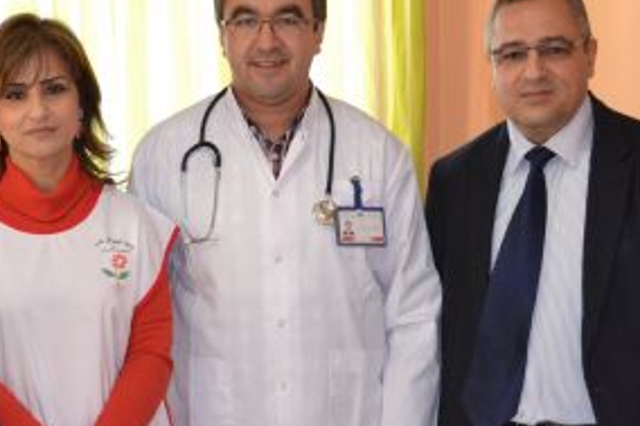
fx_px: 1743
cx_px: 167
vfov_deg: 13.9
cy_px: 336
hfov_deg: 20.7
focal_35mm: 98
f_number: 4.5
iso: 800
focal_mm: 29
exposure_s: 1/60
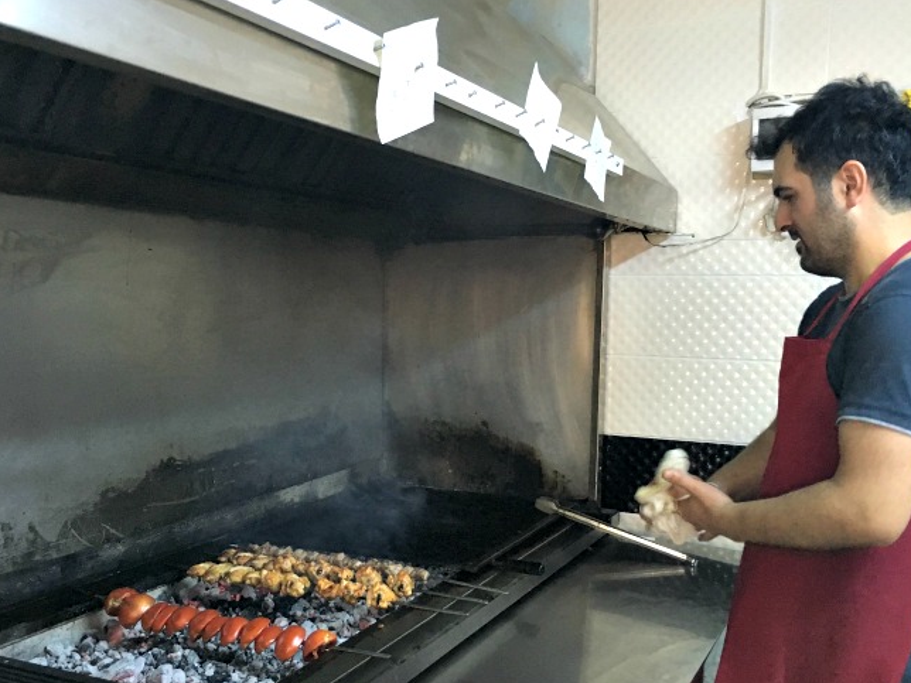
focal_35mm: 36
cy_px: 378
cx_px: 427
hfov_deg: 51.3
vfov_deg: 39.6
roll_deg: -0.7
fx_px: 947
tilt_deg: -4.6
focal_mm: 4.15
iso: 200
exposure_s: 1/20
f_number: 2.2
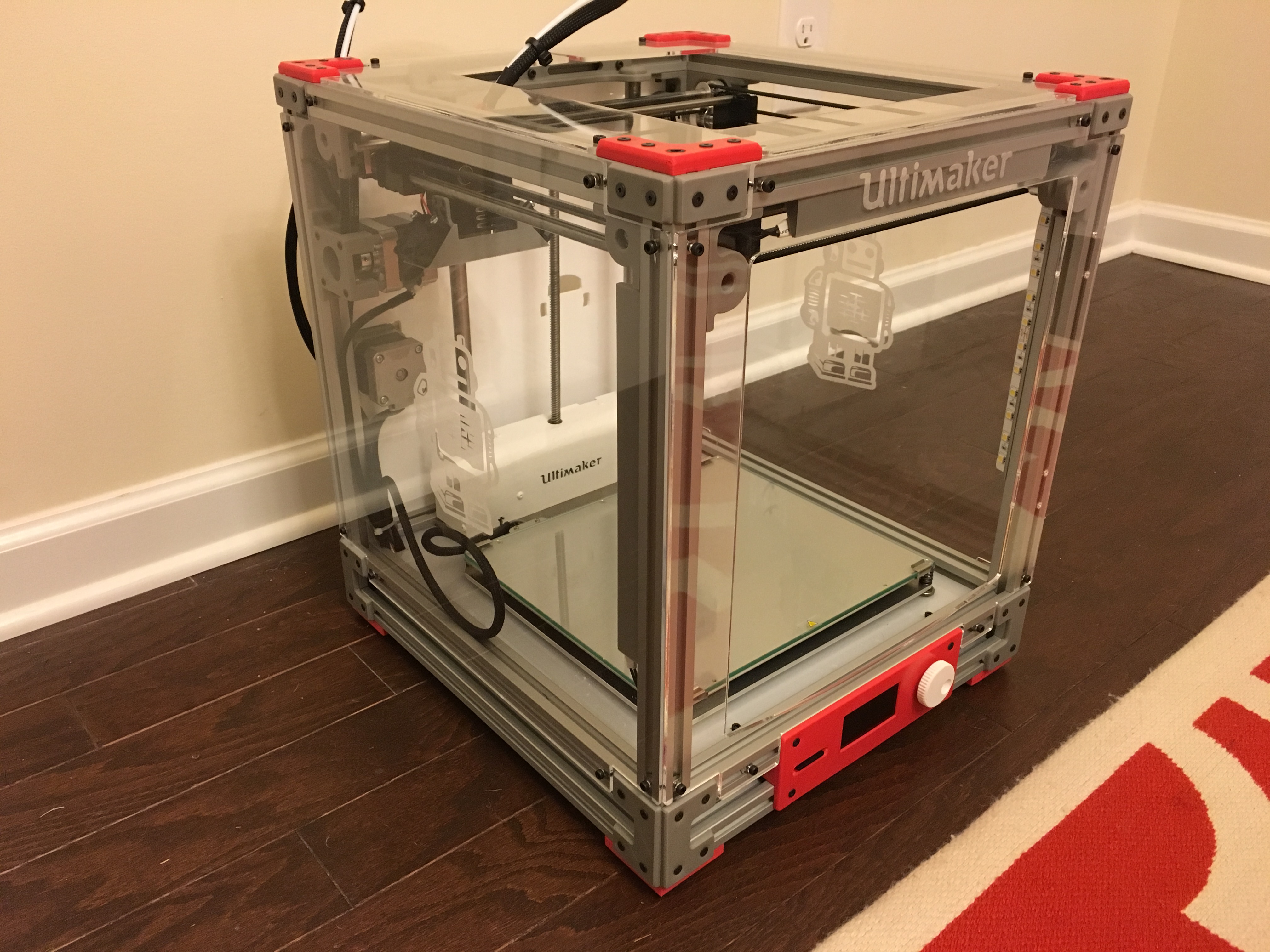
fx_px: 1064
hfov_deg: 61.7
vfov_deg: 48.2
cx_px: 635
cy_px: 476
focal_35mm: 29
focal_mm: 4.15
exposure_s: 1/20
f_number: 2.2
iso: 200
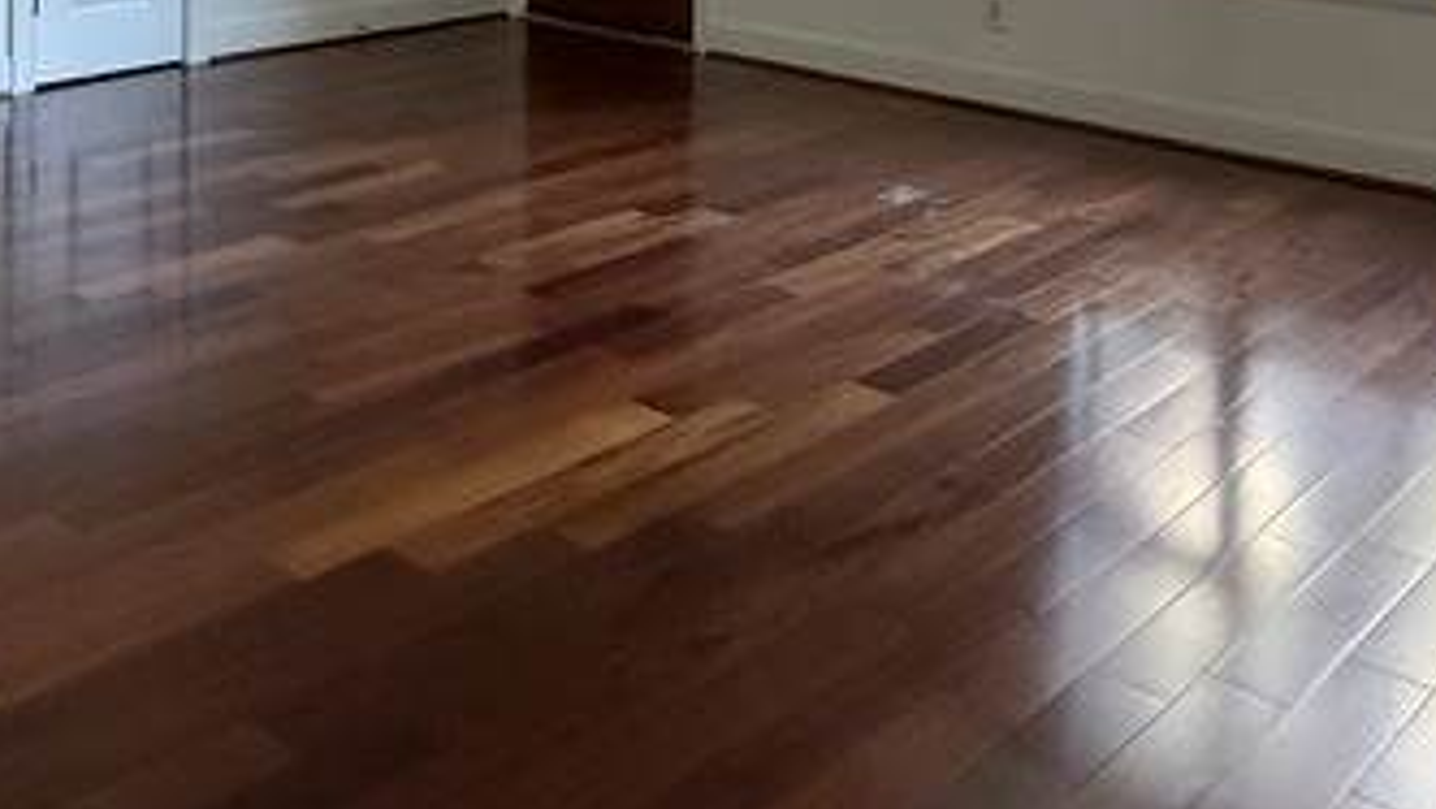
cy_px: -255
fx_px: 1790
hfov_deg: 43.3
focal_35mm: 47
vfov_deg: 22.6
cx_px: 532
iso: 640
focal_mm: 2.22
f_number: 2.2
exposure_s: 1/120
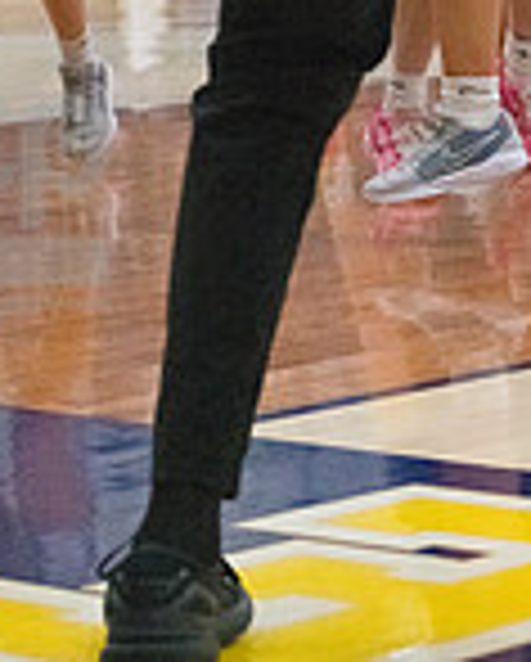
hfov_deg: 7.7
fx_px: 3940
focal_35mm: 201
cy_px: -297
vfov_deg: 9.4
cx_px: 500
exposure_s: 1/1600
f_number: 4.5
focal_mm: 70
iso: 10000
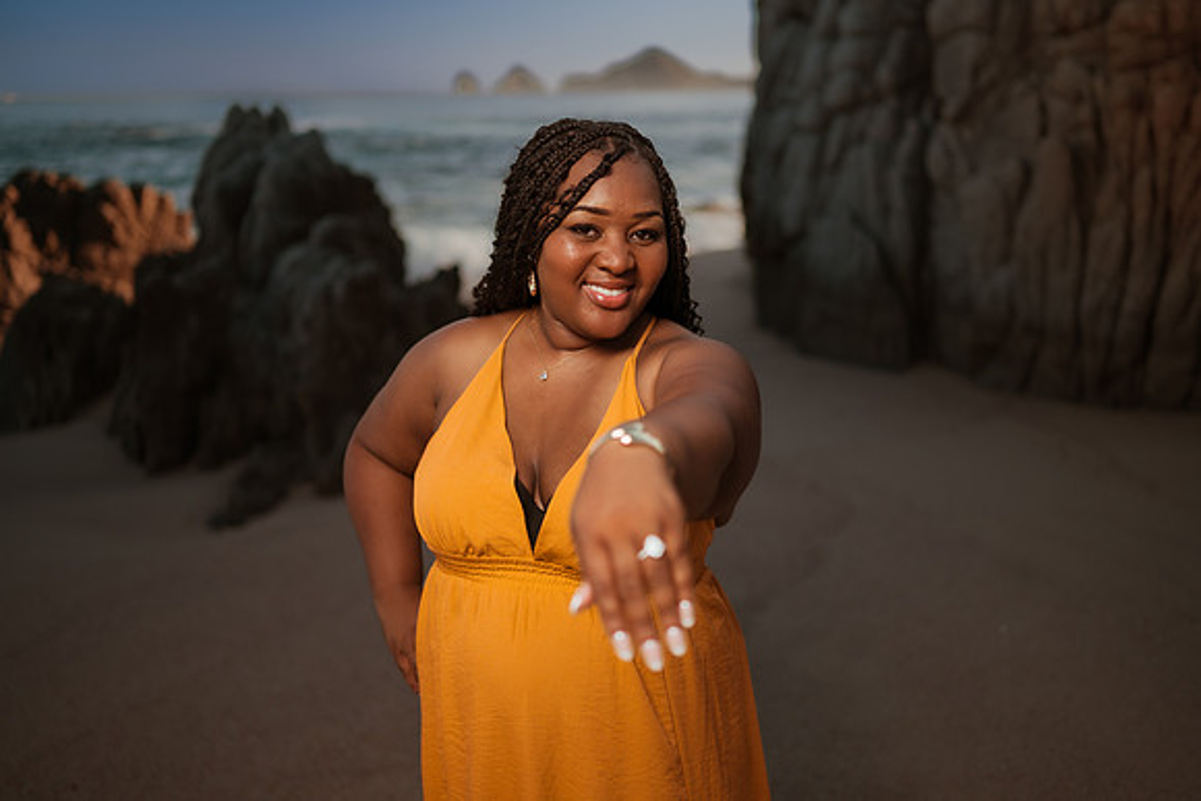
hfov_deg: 54.4
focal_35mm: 35
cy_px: 400
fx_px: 1168
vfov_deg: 37.9
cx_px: 600
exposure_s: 1/3200
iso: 100
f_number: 1.8
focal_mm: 35
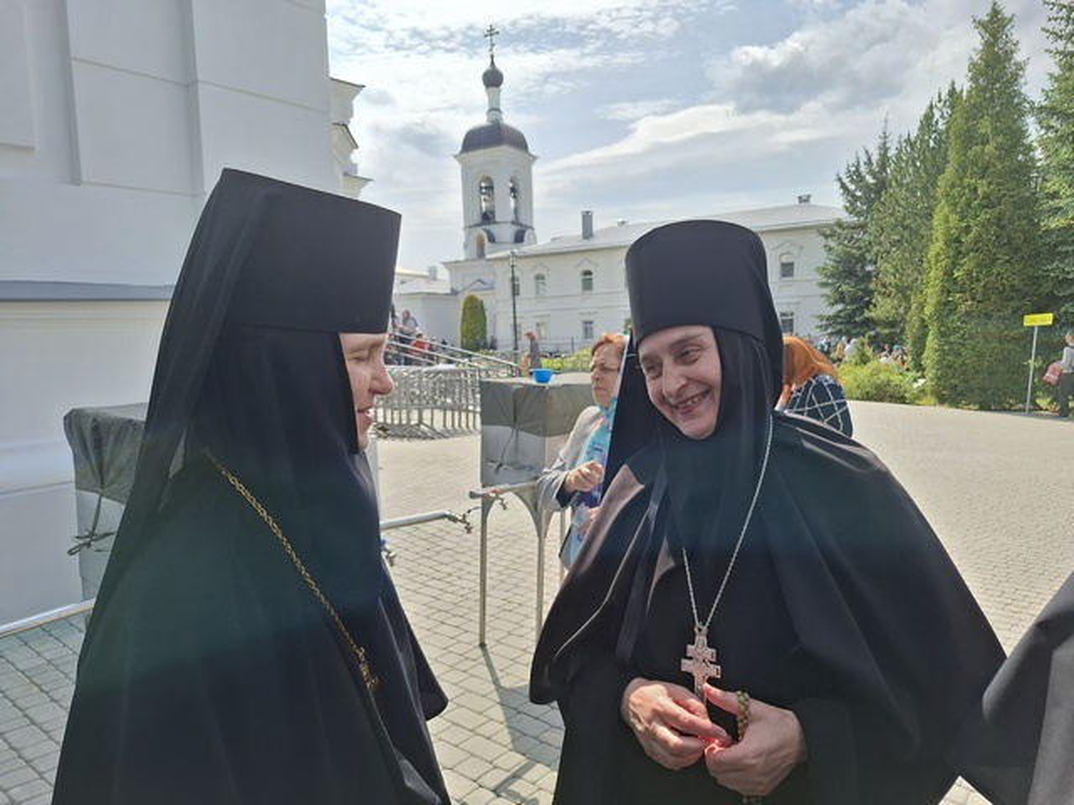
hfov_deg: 73.9
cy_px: 402
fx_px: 714
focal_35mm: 23
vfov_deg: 58.9
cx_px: 537
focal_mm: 5.54
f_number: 1.8
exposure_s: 1/1083
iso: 50
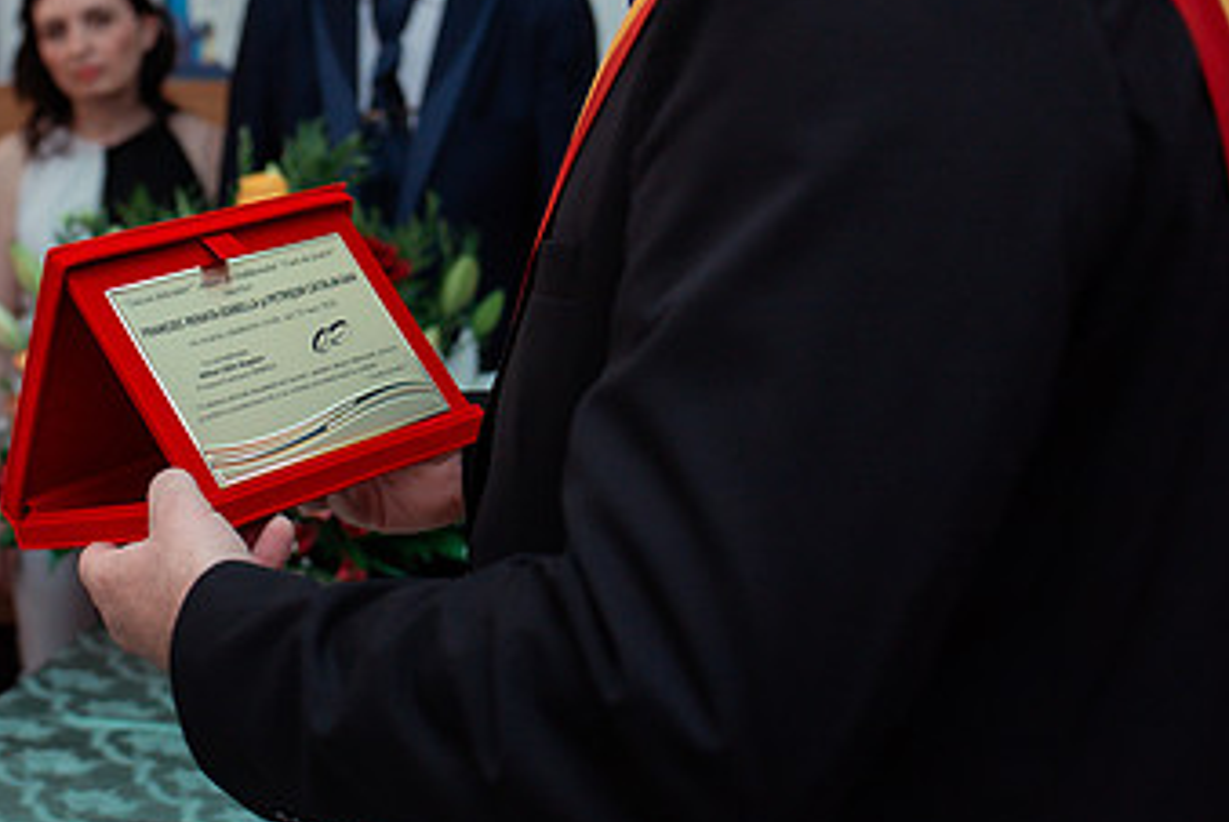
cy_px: 384
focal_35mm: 60
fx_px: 2050
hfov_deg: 32.5
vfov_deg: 22.7
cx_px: 251
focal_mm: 35
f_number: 3.2
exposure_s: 1/320
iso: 800
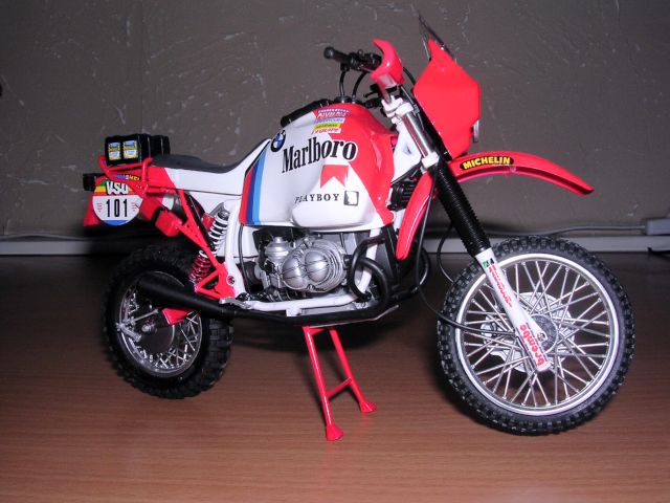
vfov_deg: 37.7
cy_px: 252
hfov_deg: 49.0
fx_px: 735
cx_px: 335
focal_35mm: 38
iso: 100
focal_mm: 5.8
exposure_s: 1/60.1
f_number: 5.6
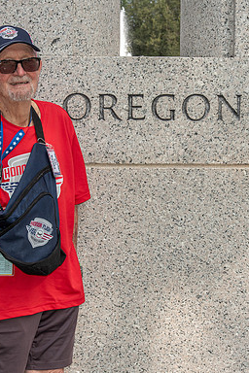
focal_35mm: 93
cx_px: 155
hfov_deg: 14.7
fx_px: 965
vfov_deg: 21.9
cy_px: 159
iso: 250
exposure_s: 1/160
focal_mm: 52
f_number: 10
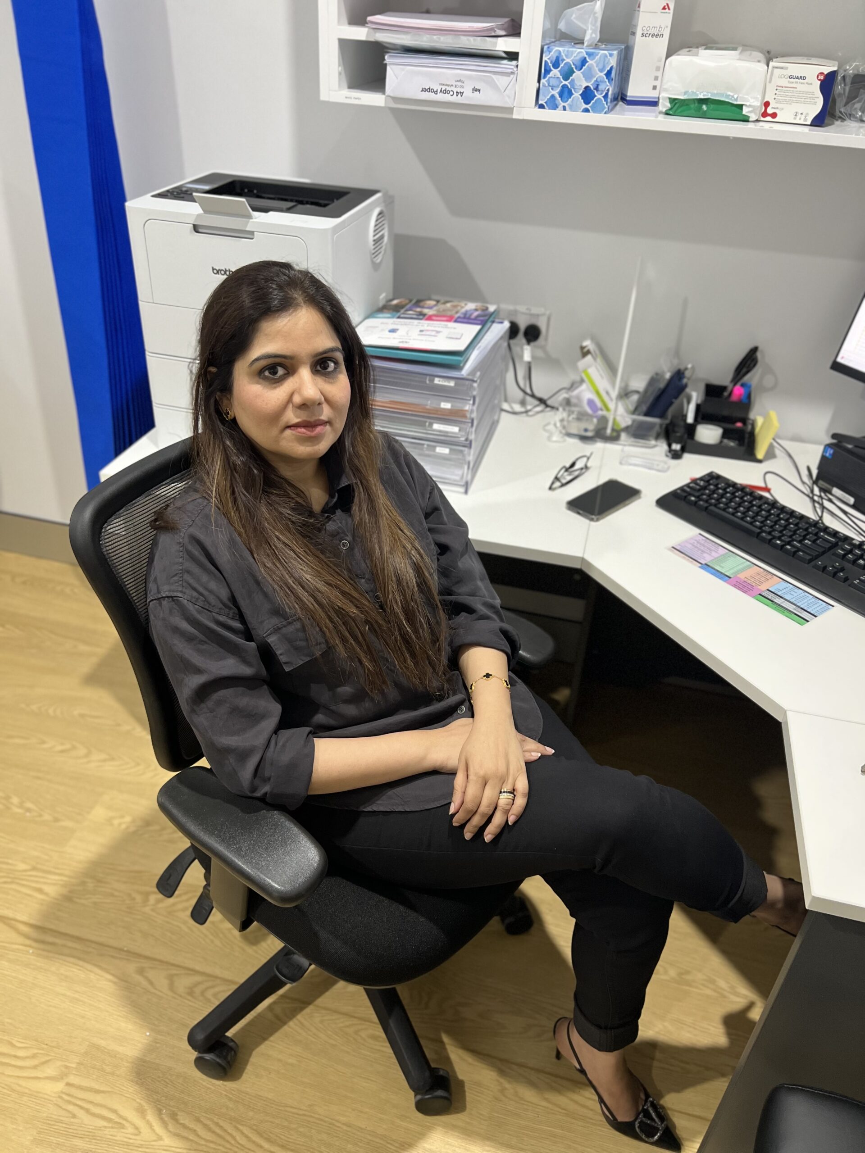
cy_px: 576
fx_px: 866
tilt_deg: -34.4
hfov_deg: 53.1
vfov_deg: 67.3
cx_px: 432
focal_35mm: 26
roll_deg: -3.1
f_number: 1.5
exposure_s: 1/50
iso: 200
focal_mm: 5.7
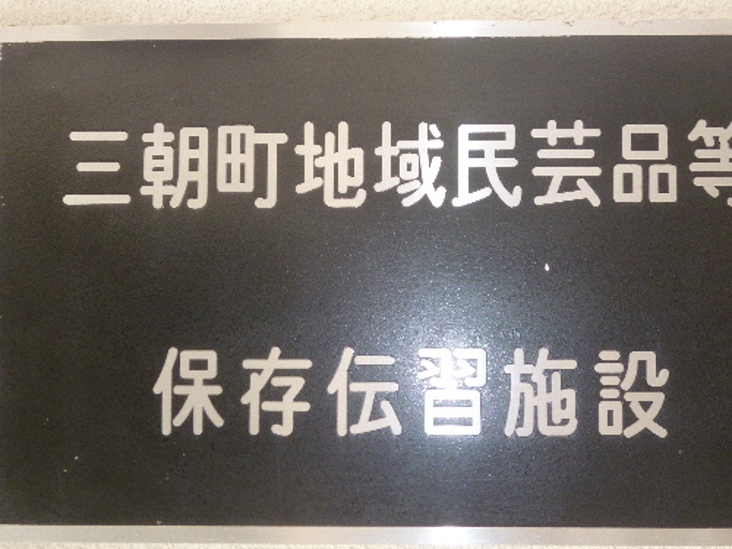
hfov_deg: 29.4
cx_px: 366
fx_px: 1396
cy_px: 274
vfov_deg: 22.3
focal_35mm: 66
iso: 250
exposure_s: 1/60
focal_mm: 11.7
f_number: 4.1
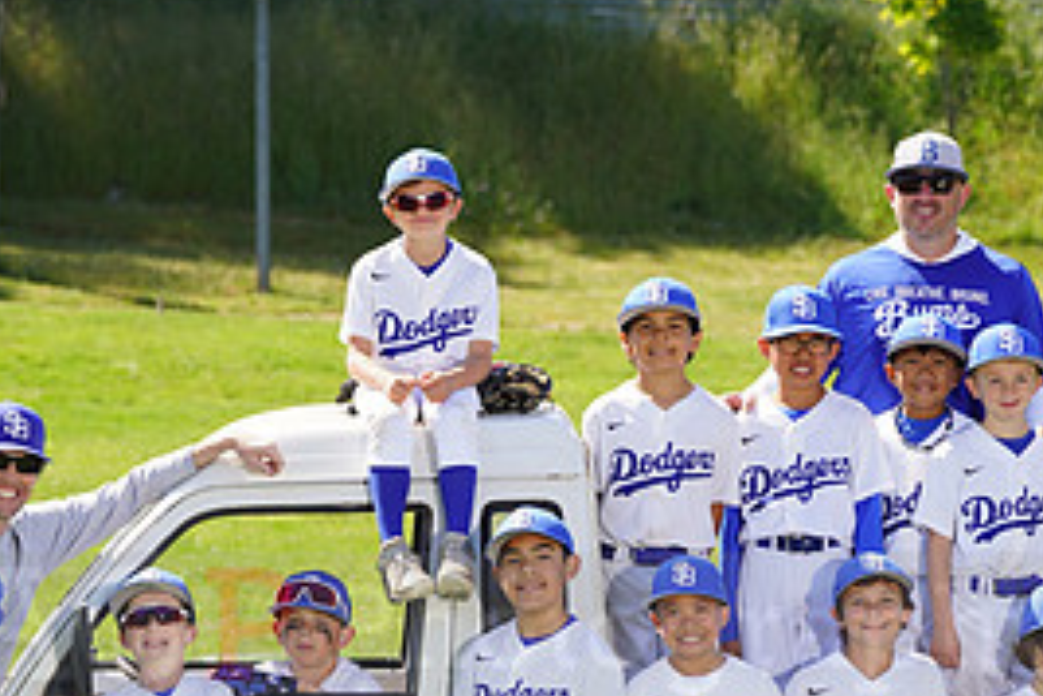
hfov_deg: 6.4
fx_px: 9299
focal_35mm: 321
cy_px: 604
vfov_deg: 4.3
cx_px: 594
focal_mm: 148
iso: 100
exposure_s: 1/250
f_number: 6.3
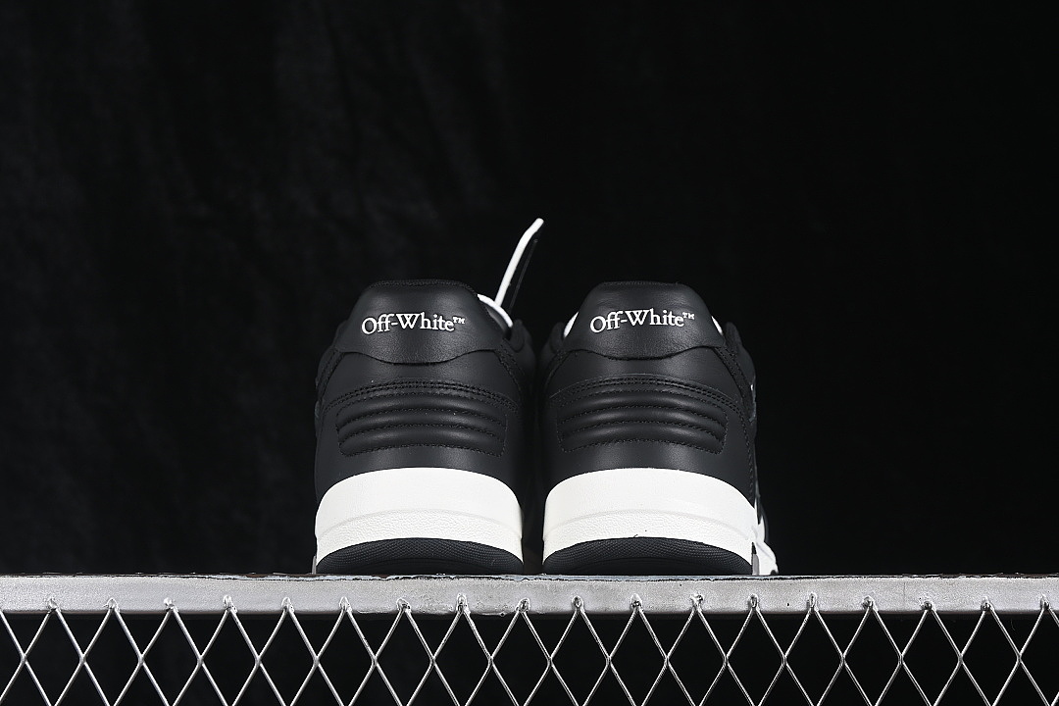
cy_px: 353
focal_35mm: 75
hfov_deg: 27.0
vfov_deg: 18.2
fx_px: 2206
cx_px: 530
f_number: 6.3
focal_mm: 50
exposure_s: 1/60
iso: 160
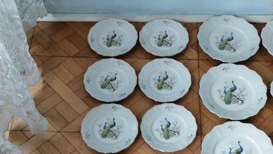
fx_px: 326
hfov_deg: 45.3
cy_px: 153
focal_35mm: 45
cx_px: 157
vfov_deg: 25.3
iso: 80
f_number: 1.8
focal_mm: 3.62
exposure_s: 1/33.3
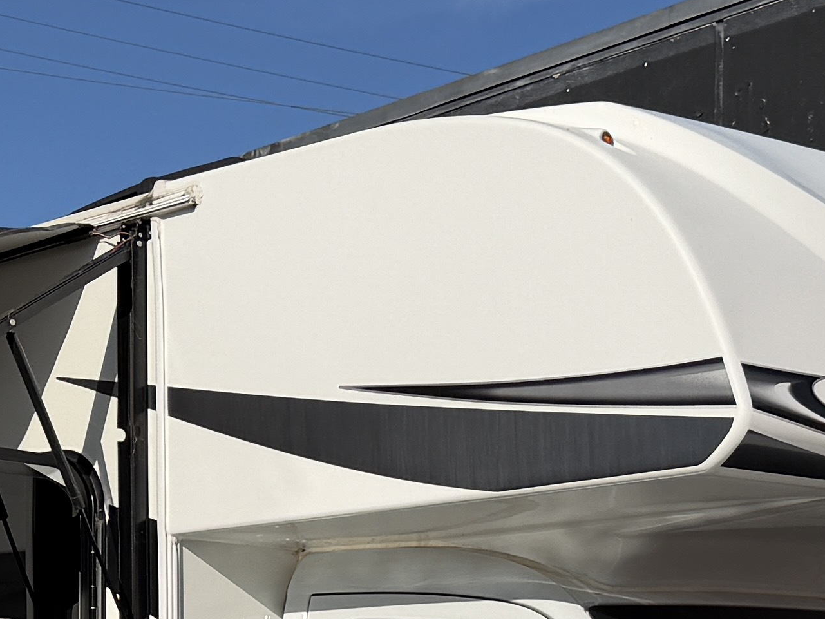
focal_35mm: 107
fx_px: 2550
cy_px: 768
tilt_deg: +3.2
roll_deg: -0.5
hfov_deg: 18.2
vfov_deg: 13.4
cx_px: 157
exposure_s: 1/10309
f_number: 1.78
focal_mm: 6.76
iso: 80
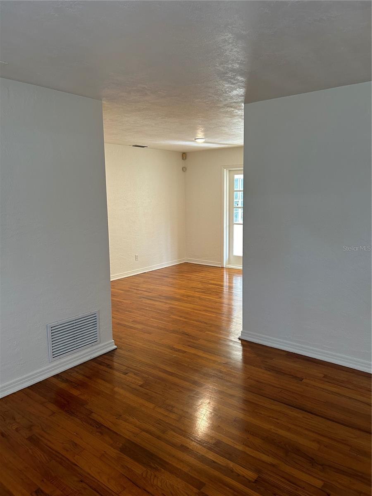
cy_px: 248
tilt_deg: -6.5
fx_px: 373
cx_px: 186
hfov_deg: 53.1
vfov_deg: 67.3
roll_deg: -0.1
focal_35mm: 26
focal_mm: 5.7
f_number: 1.5
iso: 125
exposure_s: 1/74
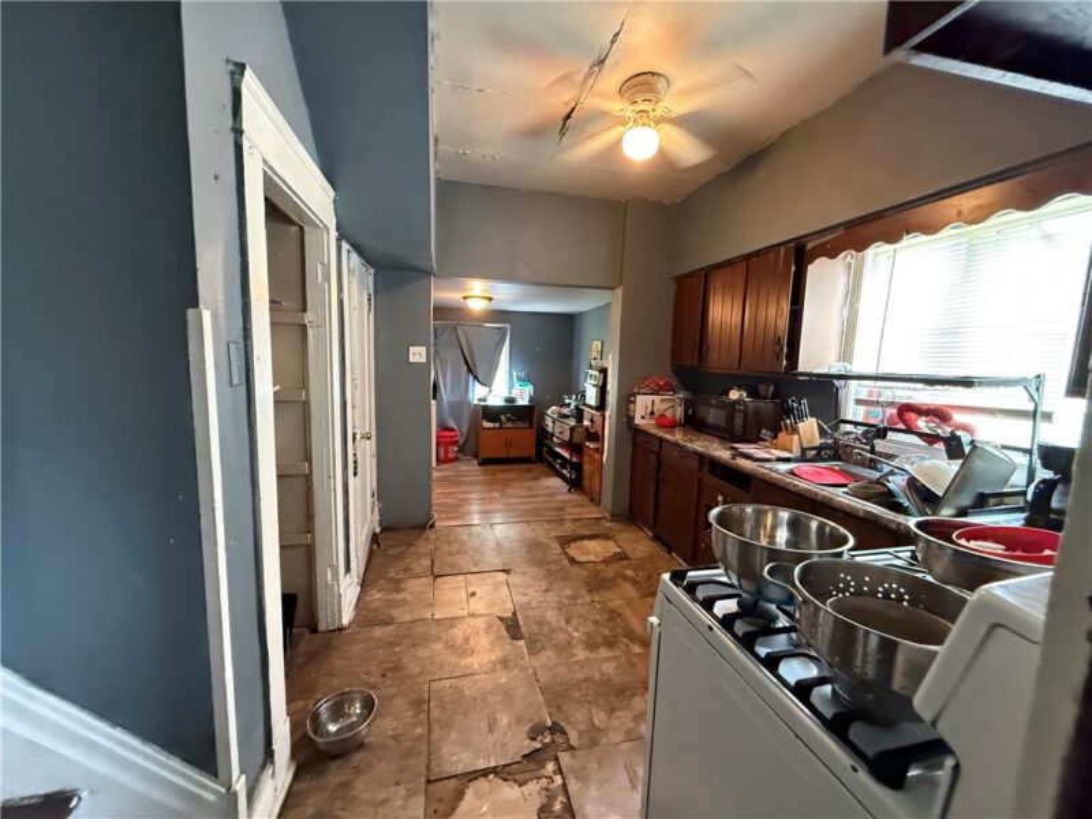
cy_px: 410
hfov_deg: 102.1
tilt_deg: -7.4
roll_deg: -0.3
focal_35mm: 14
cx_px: 546
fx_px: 442
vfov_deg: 85.7
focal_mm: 2.22
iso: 1000
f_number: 2.2
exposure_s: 1/60
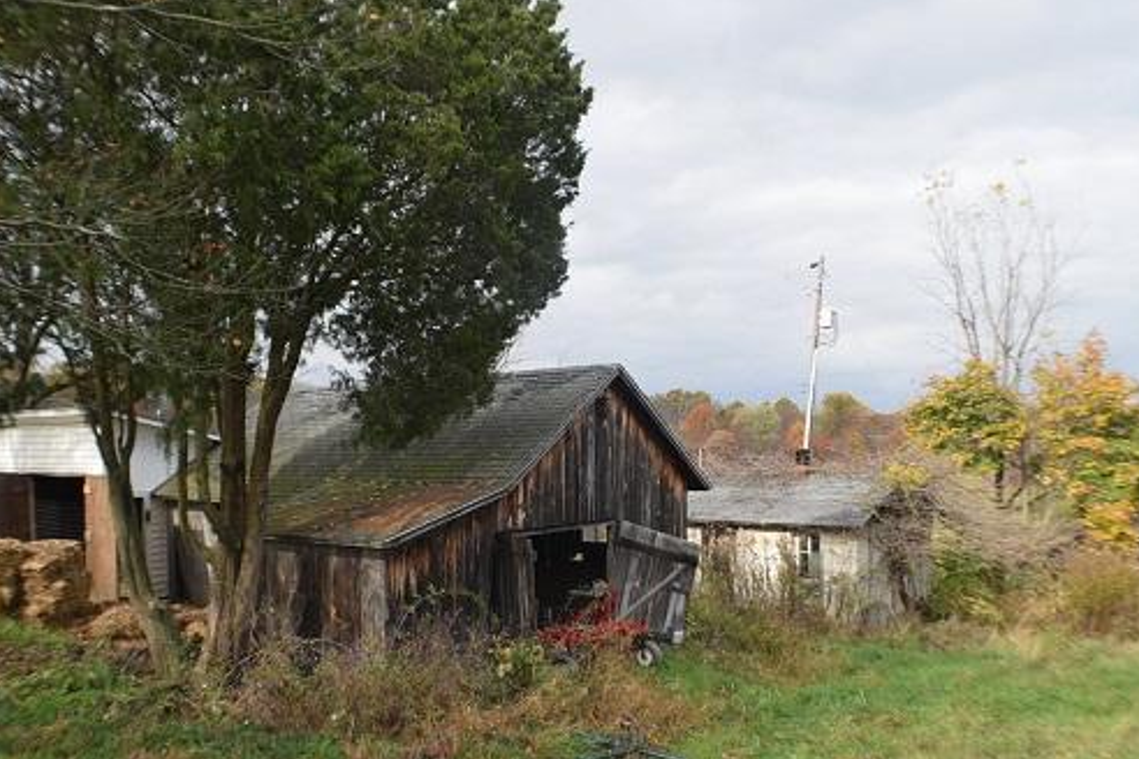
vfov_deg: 34.2
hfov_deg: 49.6
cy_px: 404
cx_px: 574
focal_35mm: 39
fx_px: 1234
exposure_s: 1/160
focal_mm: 20
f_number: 6.3
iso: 100
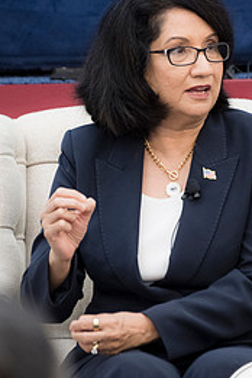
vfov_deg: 4.8
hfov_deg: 3.2
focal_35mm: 431
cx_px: 146
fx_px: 4525
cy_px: 175
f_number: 5.6
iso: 2500
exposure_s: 1/500
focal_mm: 250
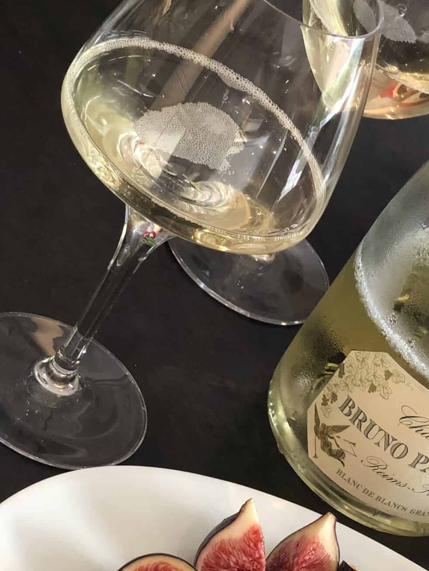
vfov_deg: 18.8
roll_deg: -40.4
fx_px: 1685
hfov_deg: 14.3
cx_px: 413
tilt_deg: -38.6
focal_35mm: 102
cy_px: 555
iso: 125
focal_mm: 6
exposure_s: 1/33
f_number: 2.4
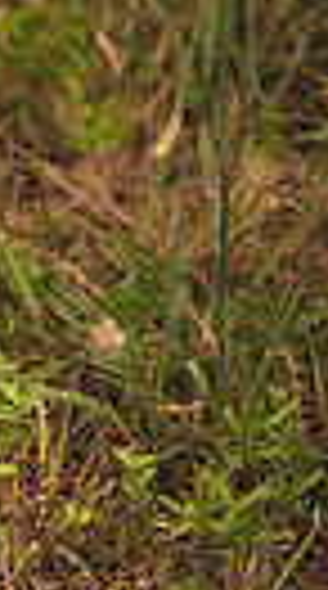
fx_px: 2320
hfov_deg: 6.7
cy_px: -106
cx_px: -912
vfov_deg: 14.1
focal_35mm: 149
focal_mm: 32
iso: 100
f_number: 2.8
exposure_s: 1/640
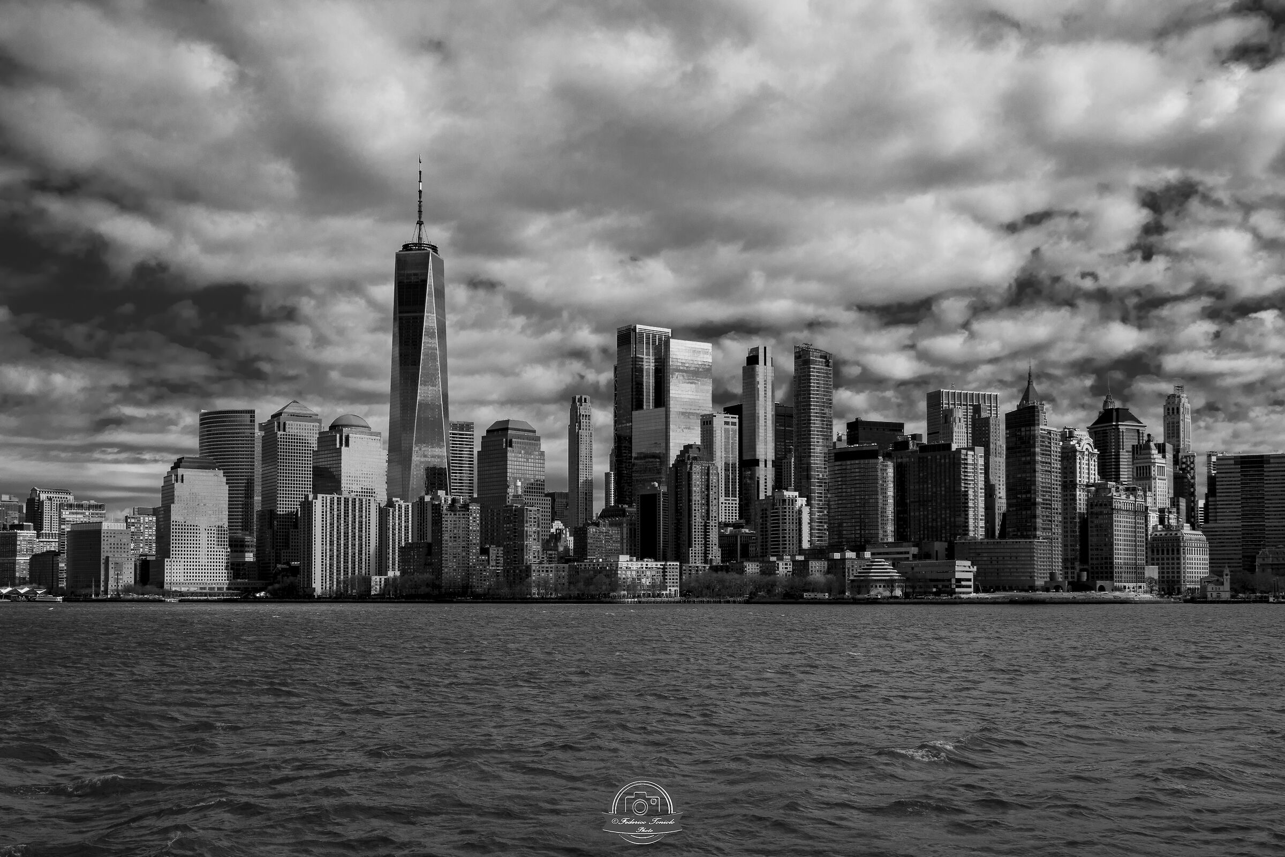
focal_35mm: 39
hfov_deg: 49.6
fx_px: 1392
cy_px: 428
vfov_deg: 34.2
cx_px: 642
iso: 100
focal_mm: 26
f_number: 13
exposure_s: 1/320
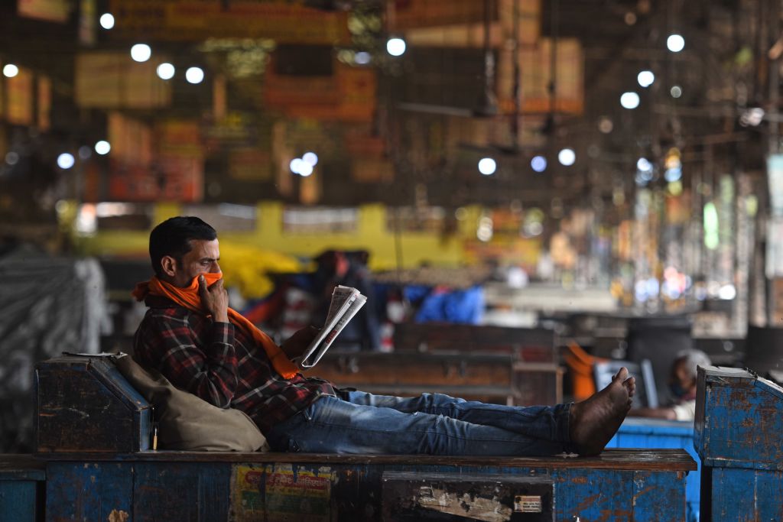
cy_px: 261
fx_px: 2828
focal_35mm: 130
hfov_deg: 15.8
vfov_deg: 10.6
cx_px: 392
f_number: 2.8
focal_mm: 130
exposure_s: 1/320
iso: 100
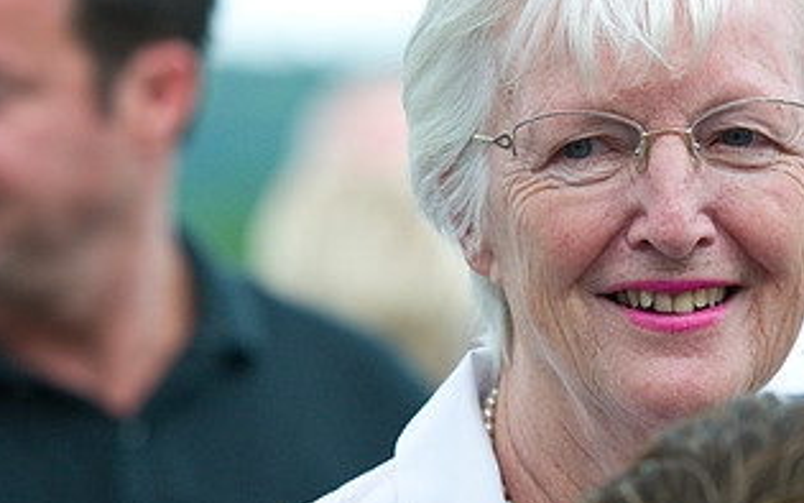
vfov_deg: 3.1
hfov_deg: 5.0
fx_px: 9248
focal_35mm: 422
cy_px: 175
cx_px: 526
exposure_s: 1/800
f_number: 3.2
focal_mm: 150
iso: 400
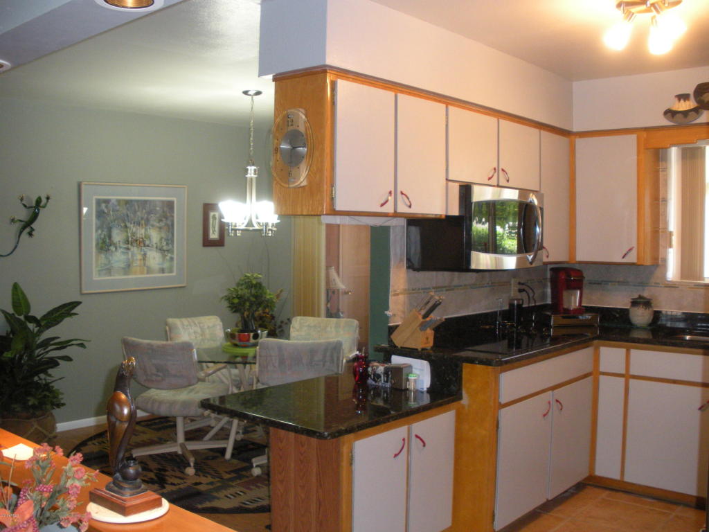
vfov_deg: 39.7
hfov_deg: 51.4
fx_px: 737
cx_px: 354
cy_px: 266
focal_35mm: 36
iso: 316
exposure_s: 1/30
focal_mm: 6.3
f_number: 3.5
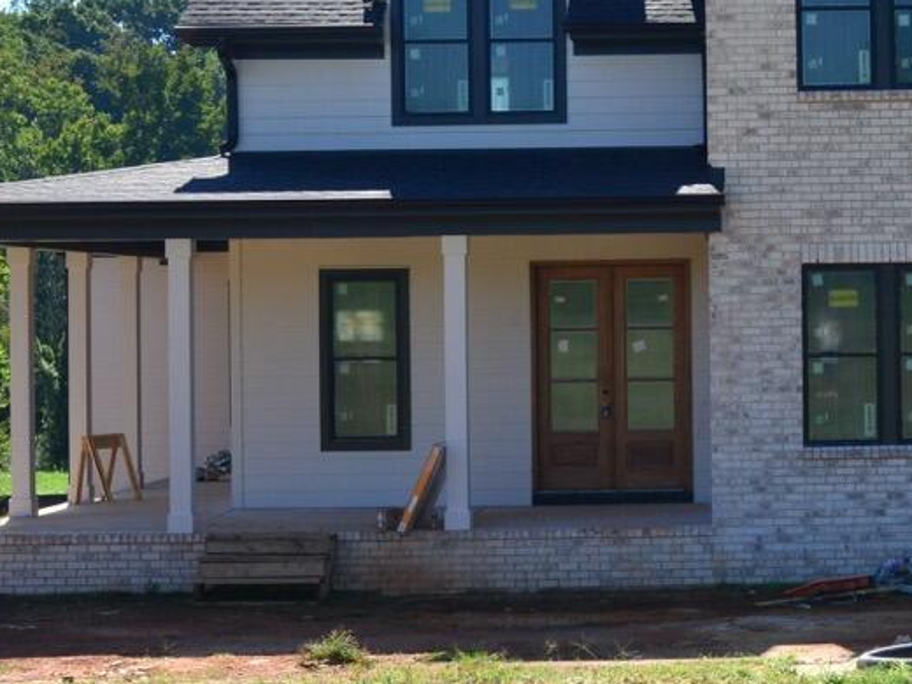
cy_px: 228
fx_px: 2371
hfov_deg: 21.0
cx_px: 908
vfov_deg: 16.4
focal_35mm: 90
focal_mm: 38
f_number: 14
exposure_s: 1/320
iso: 640
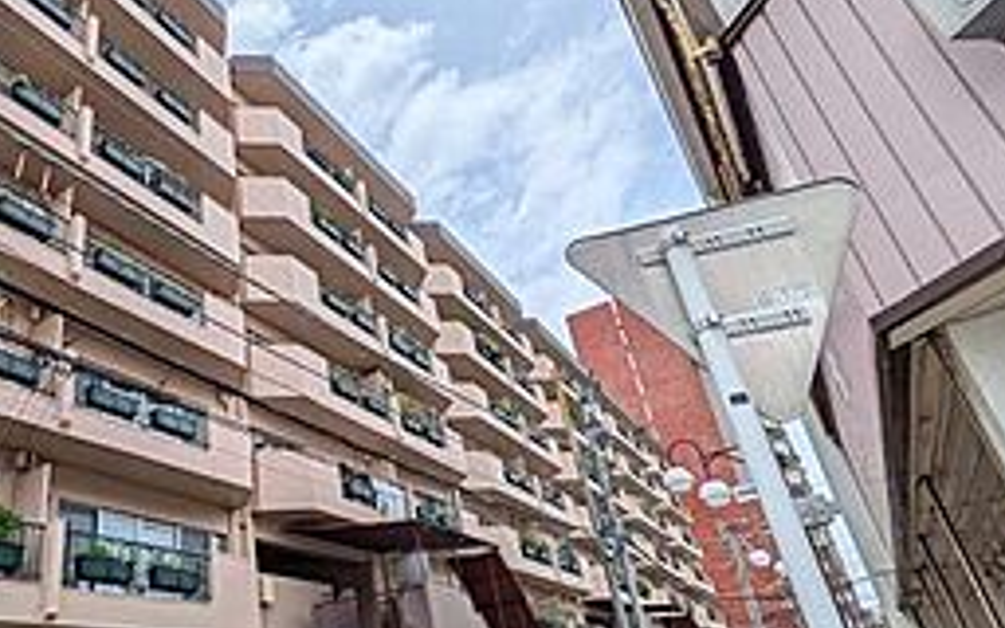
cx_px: 247
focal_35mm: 26
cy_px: 381
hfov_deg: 65.9
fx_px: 712
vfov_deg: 47.3
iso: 51
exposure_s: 1/3559
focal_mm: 1.83
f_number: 2.2
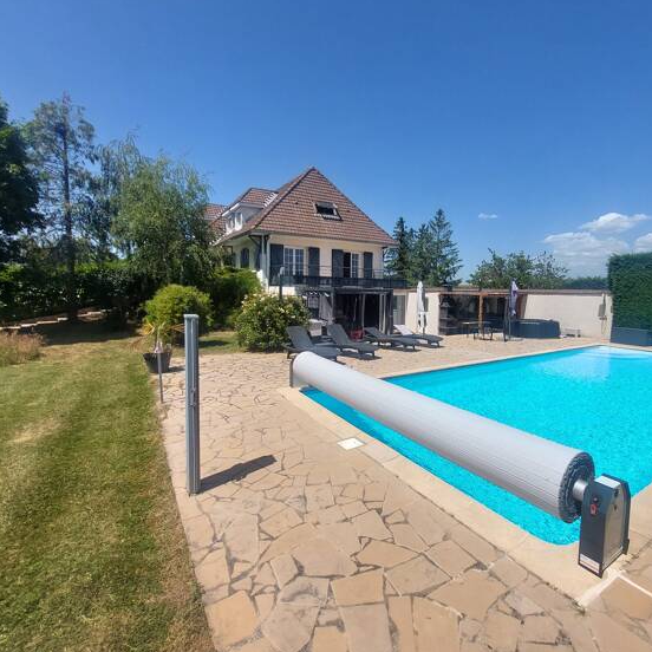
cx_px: 374
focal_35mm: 16
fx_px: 341
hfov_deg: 86.8
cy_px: 315
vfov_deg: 87.4
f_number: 2.2
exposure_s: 1/2792
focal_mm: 1.74
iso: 64
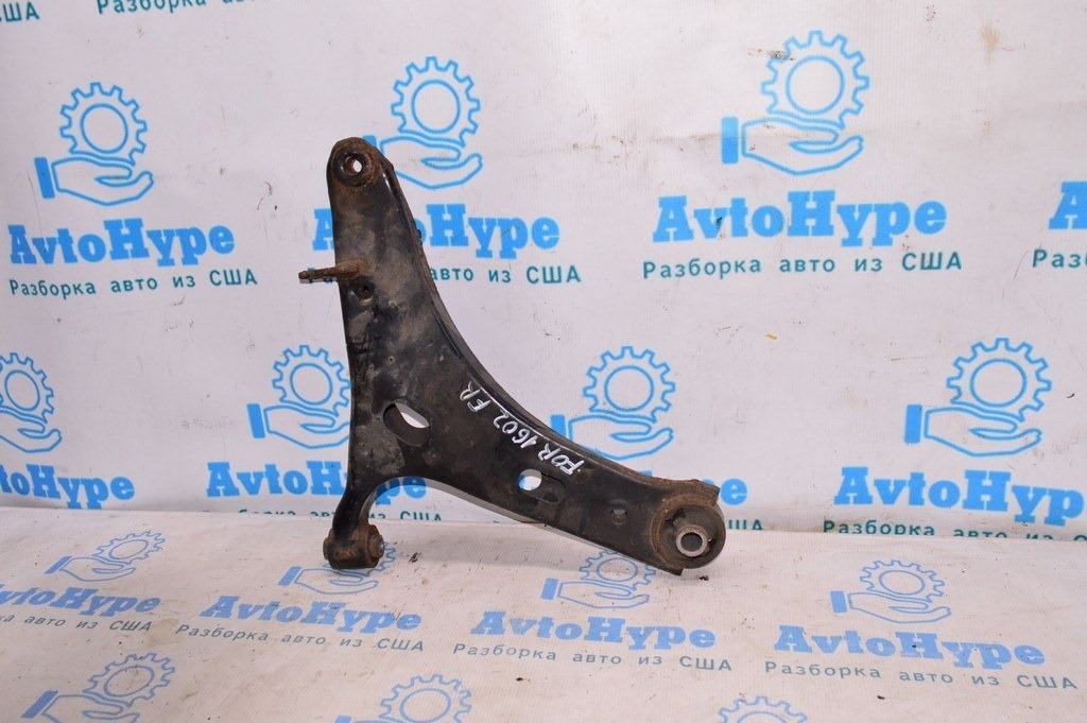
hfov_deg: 59.5
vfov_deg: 41.6
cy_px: 362
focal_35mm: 32
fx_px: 950
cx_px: 544
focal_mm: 21
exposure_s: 1/200
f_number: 8
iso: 1600
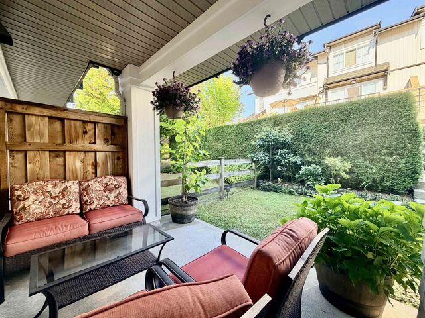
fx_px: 172
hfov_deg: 102.1
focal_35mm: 14
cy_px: 159
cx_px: 212
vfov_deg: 85.7
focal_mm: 2.22
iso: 80
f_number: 2.2
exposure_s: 1/121
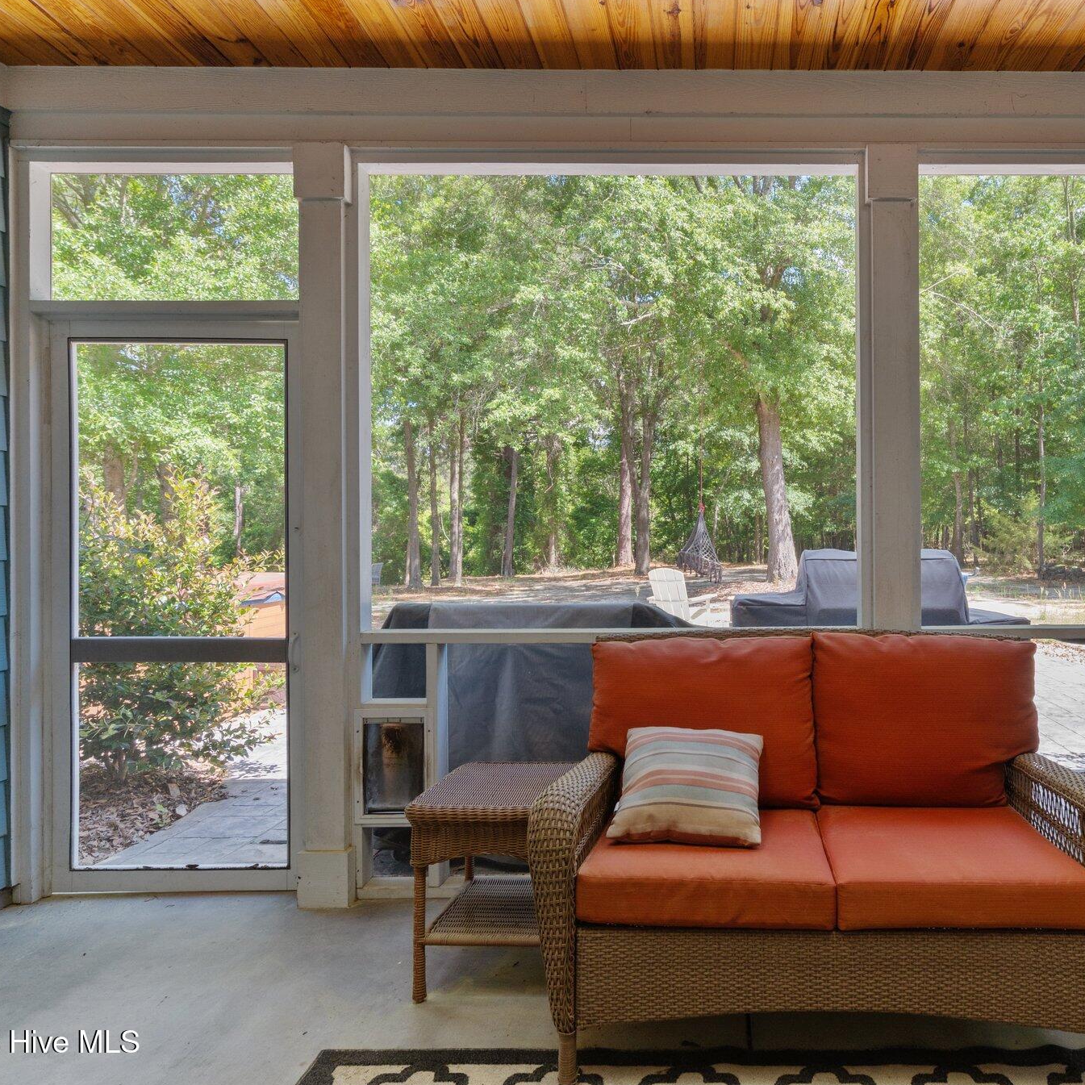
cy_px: 542
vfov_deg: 69.6
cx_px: 731
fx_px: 780
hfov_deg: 67.5
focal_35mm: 22
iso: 400
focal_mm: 17
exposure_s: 1/60
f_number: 8
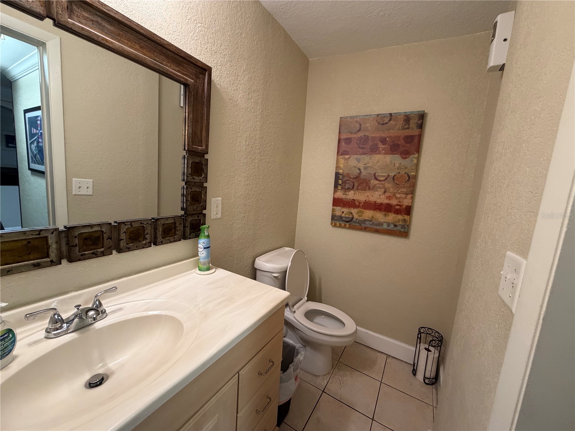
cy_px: 216
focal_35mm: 14
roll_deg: -4.4
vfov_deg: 85.7
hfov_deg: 102.1
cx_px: 288
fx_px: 233
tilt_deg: -8.5
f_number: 2.2
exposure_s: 1/120
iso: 320
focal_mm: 2.22
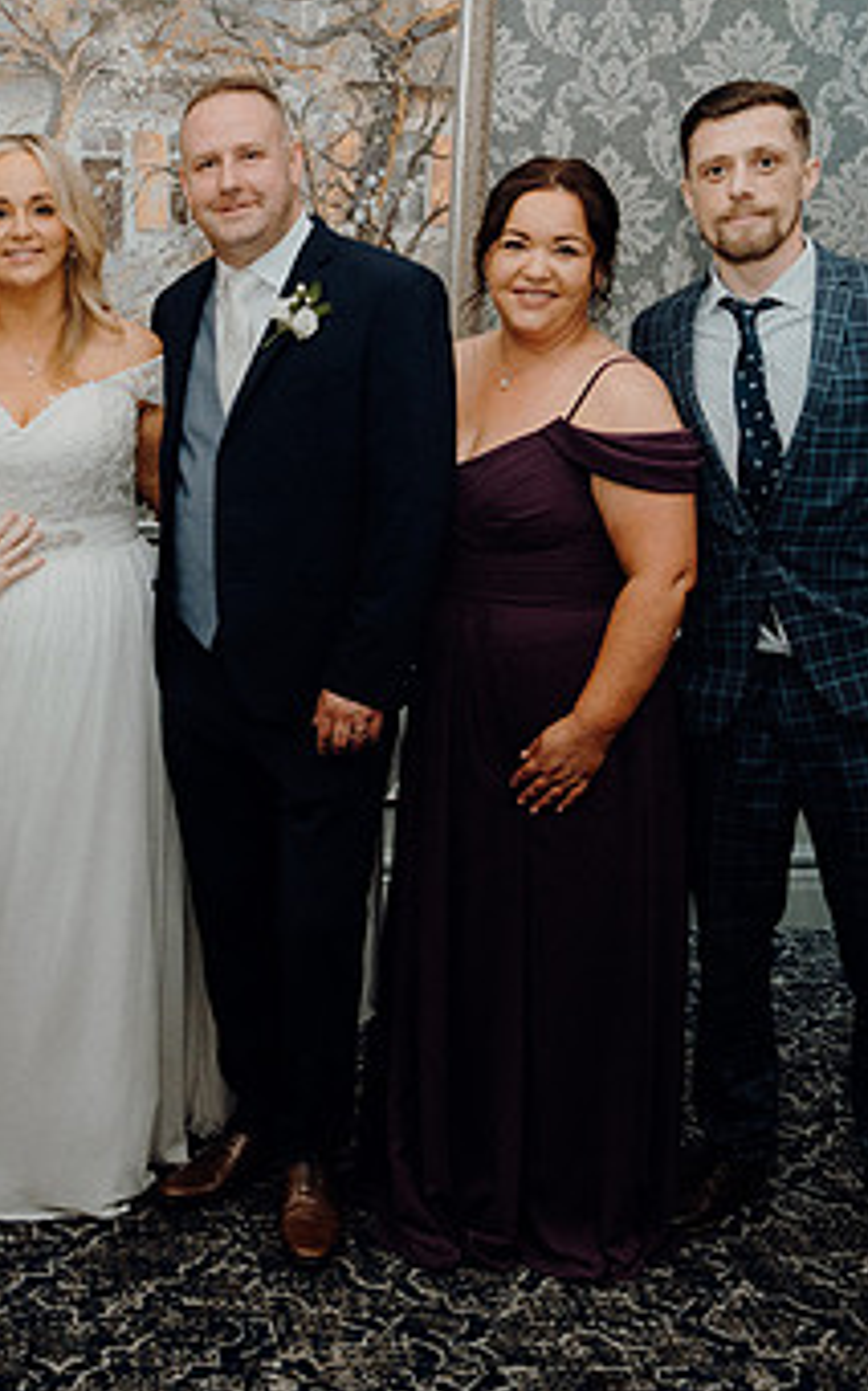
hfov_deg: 23.8
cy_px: 630
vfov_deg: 38.8
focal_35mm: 52
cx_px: 4
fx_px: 1969
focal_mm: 30
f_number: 5
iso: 2500
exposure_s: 1/160
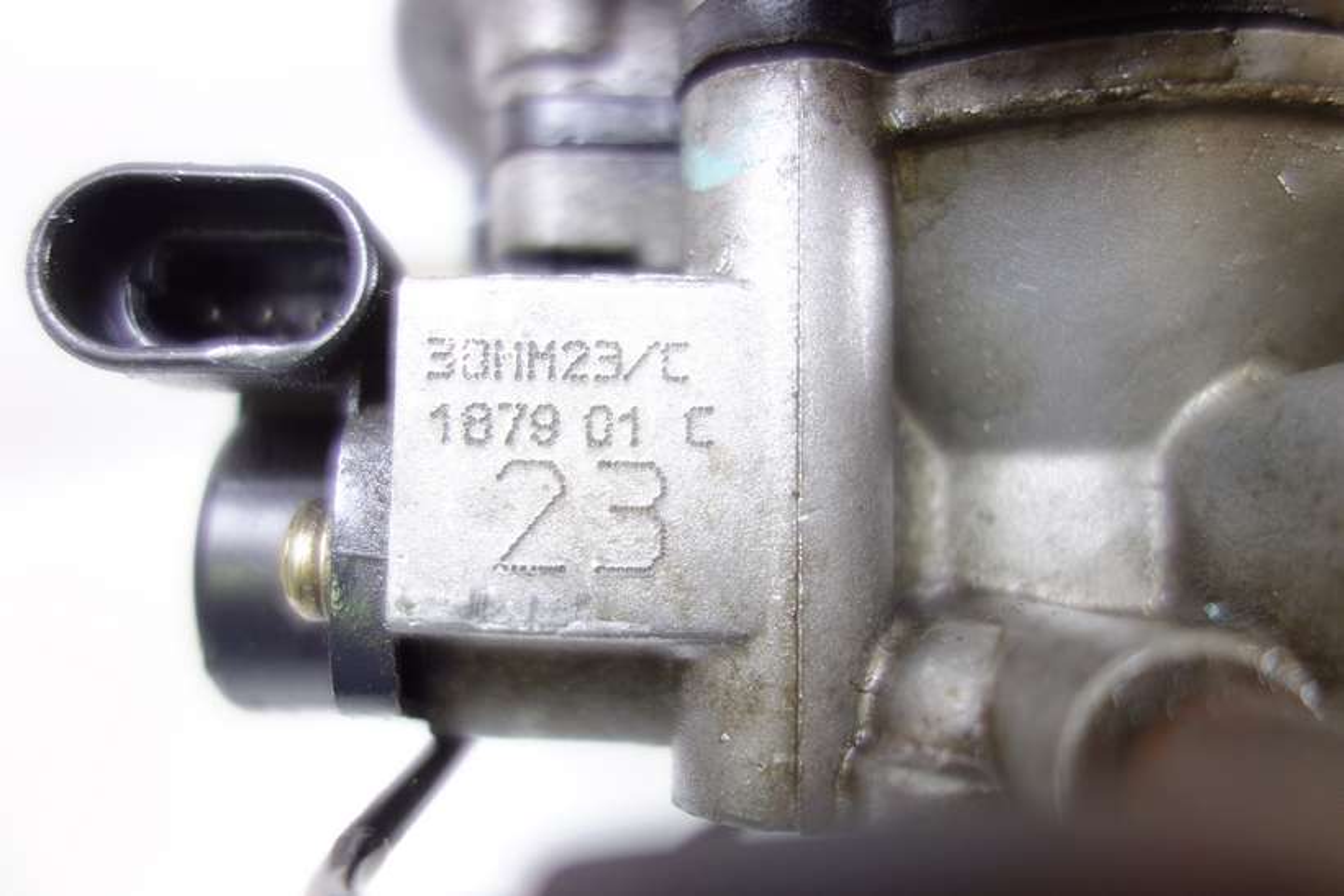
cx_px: 672
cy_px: 448
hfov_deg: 65.5
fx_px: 1045
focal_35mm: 28
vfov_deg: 46.4
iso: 125
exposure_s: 1/40
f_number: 1.8
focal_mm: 10.4
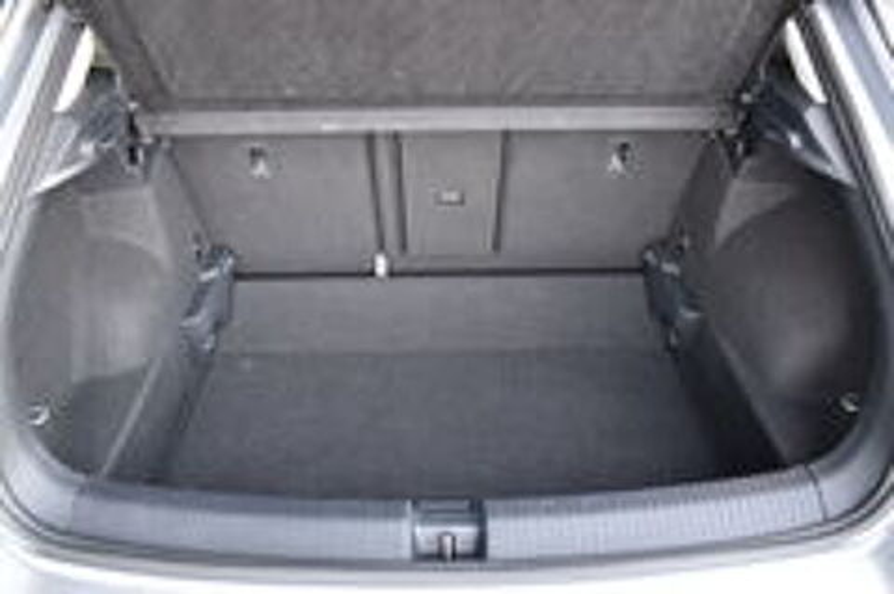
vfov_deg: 43.5
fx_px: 744
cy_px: 297
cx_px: 447
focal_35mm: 30
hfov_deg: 62.0
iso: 640
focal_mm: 20
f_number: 4
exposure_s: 1/60
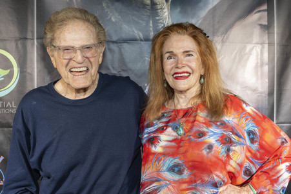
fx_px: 339
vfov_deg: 31.8
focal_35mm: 42
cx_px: 146
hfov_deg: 46.4
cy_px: 97
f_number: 5.6
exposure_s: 1/200
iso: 800
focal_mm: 42
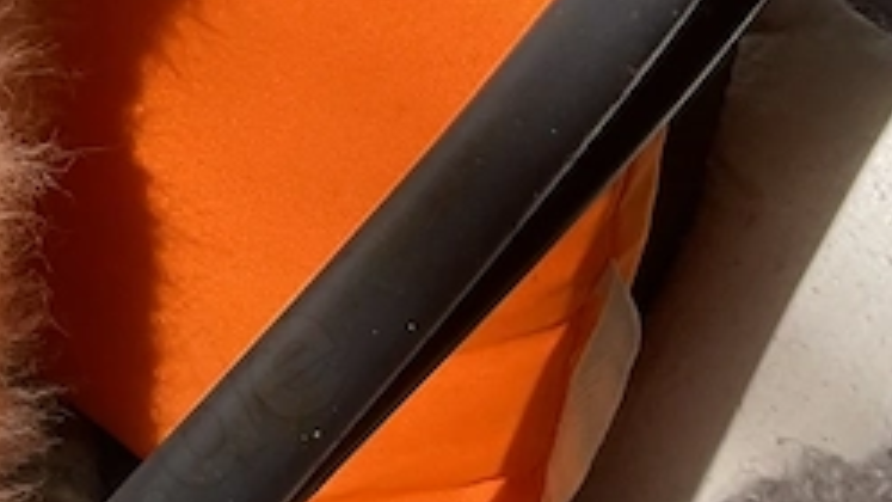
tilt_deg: -25.0
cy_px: -294
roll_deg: +0.0
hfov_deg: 15.7
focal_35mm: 127
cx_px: -398
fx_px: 3004
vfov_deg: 9.2
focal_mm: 3
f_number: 1.8
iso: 16
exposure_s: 1/613
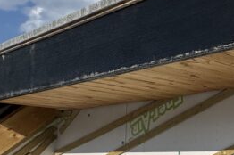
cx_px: 366
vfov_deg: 23.1
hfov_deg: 25.0
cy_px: 143
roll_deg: +0.3
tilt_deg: +2.8
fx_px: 370
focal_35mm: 57
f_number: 2.2
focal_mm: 2.22
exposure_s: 1/3906
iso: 50
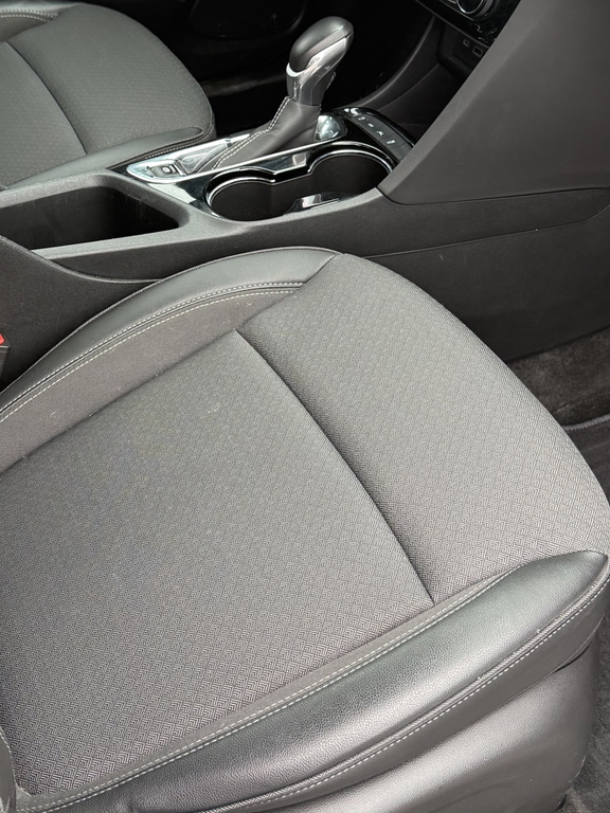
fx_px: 1175
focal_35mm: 50
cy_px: 323
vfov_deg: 38.0
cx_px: 283
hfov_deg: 29.1
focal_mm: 6.76
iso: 200
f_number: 1.78
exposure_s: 1/189
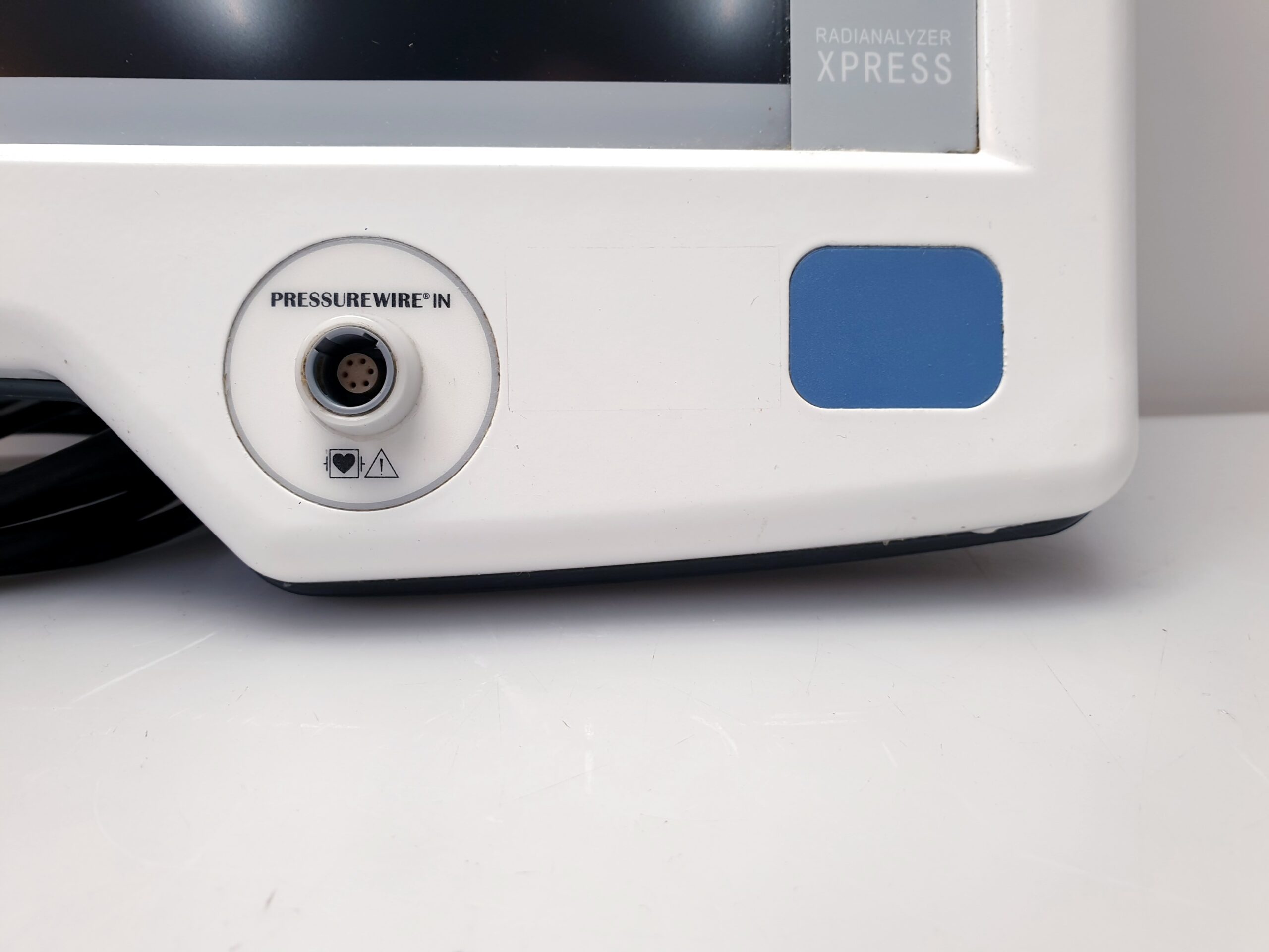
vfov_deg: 53.1
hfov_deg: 67.3
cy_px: 476
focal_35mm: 26
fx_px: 953
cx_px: 634
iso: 64
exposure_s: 1/50
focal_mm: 4.3
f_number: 2.4
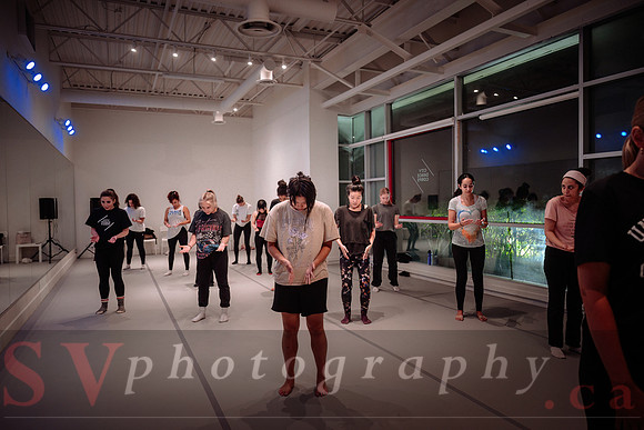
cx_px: 322
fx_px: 447
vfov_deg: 51.3
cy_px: 215
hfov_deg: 71.5
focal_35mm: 25
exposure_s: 1/160
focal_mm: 25
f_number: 2.8
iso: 1600
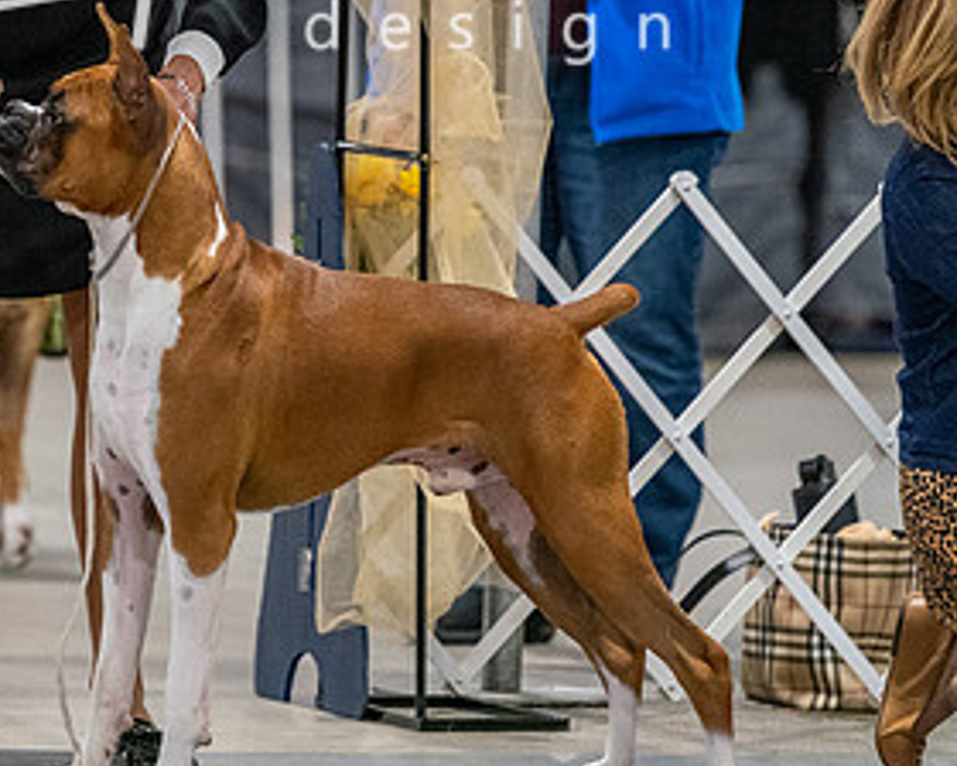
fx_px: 12802
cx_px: 176
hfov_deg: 4.3
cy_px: 150
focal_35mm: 452
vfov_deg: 3.4
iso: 6400
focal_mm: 200
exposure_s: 1/250
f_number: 3.5
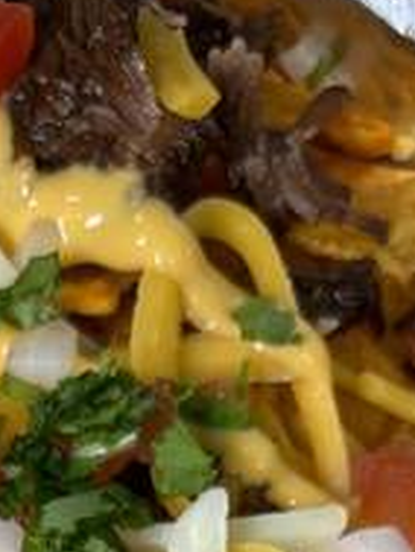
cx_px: 23
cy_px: 980
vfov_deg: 16.4
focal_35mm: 101
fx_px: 1613
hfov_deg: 14.5
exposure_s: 1/120
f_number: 1.6
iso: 32
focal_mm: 5.96
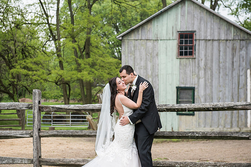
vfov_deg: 19.5
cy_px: 84
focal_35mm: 70
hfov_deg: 28.8
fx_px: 488
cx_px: 126
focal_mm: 70
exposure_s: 1/2000
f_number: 4
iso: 640
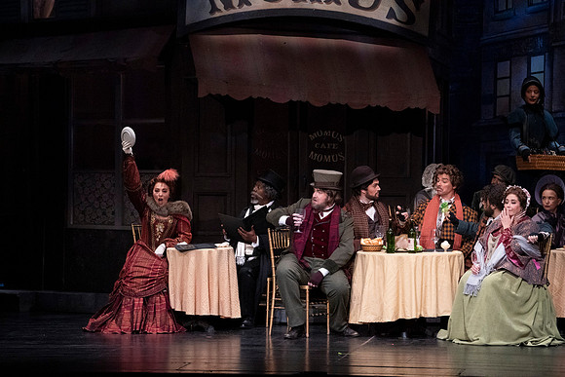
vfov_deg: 7.7
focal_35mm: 179
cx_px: 282
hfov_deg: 11.5
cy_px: 188
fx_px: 2810
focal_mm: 179
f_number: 13
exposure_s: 1/400
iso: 16000
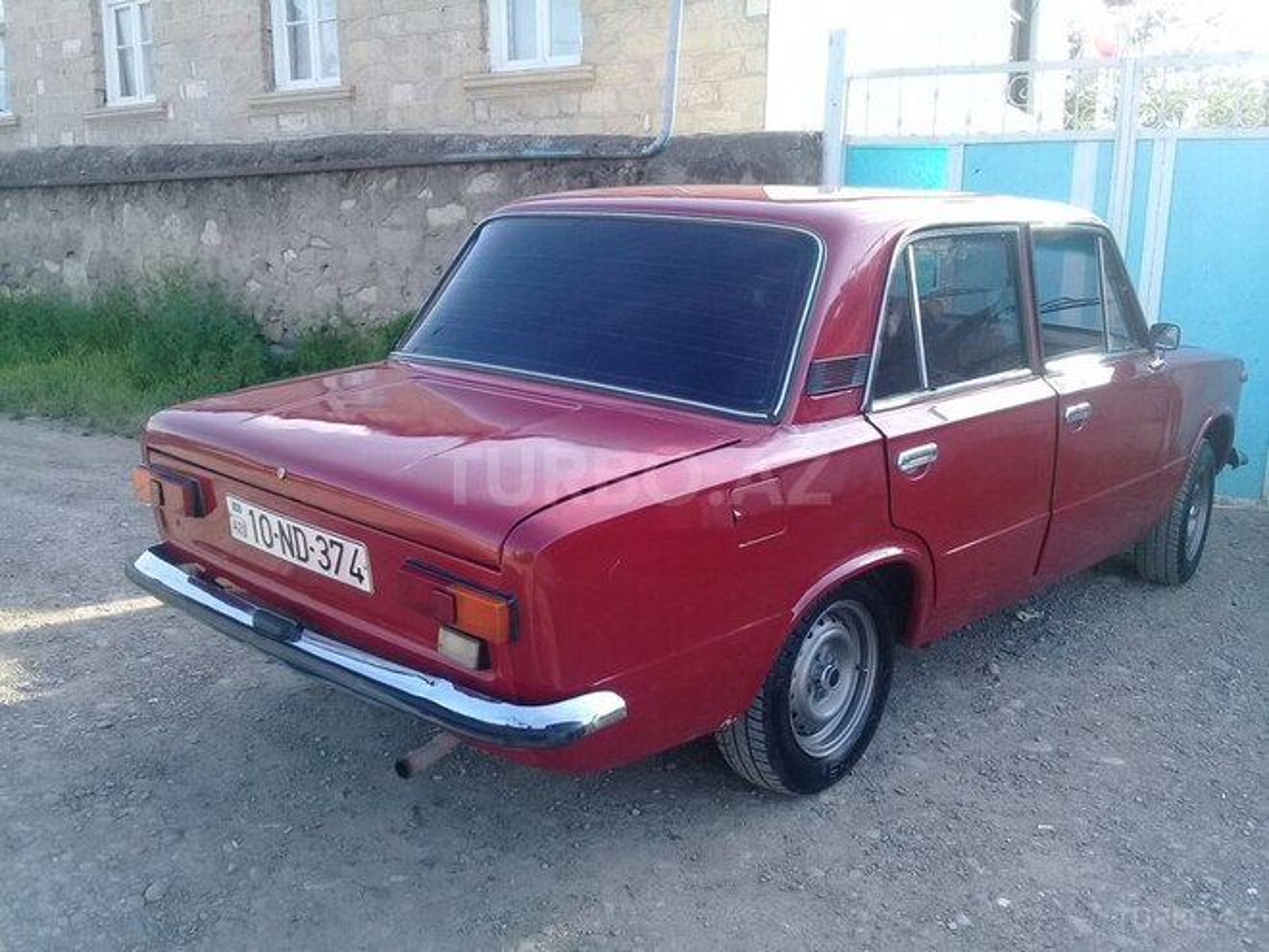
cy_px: 476
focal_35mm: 31
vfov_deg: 45.4
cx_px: 634
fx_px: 1136
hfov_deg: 58.4
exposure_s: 1/216
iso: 64
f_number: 2.2
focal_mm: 3.3
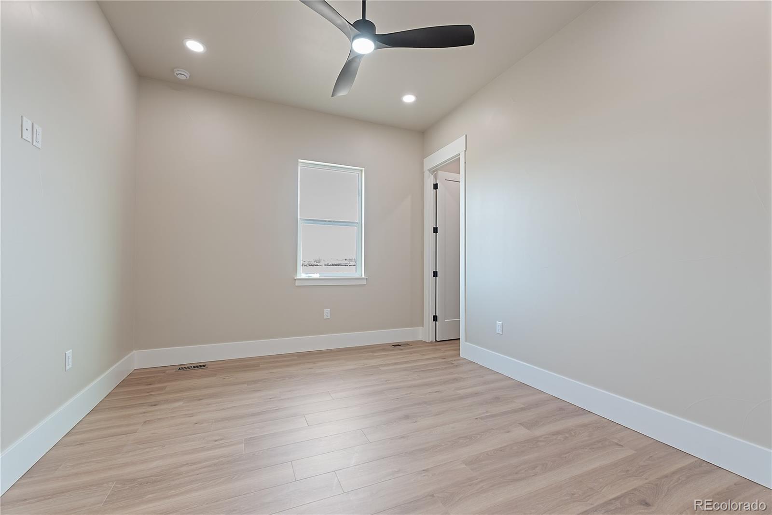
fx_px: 322
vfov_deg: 77.3
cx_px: 386
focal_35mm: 15
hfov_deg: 100.4
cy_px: 258
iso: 100
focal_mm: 10
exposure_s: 1/3
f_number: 6.3
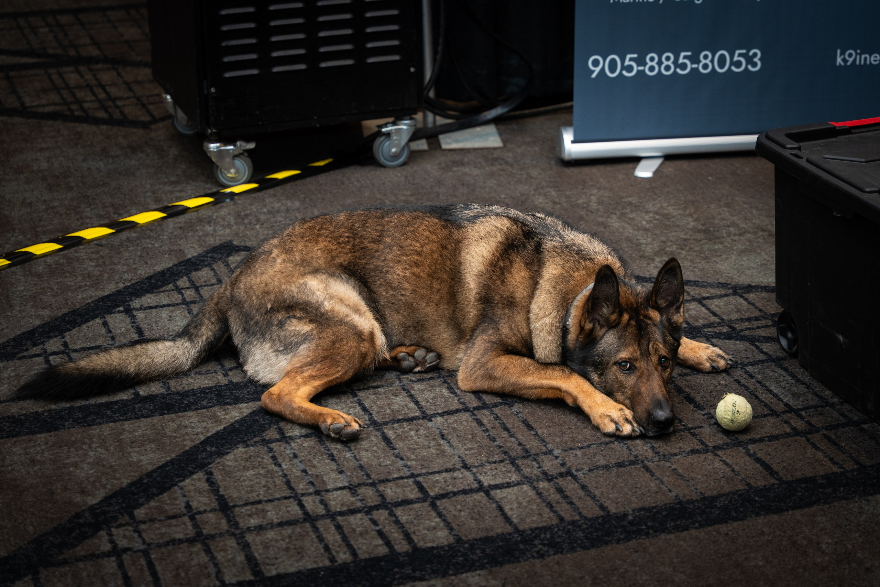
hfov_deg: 26.9
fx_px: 1837
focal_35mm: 75
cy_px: 272
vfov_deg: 18.1
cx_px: 472
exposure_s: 1/200
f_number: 3.2
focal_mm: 70
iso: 800
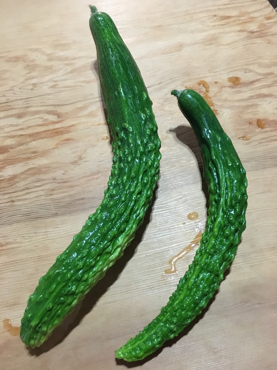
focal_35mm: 29
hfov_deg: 48.2
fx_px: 309
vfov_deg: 61.7
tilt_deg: -58.2
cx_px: 138
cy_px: 185
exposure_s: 1/15
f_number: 2.2
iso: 320
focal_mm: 4.15
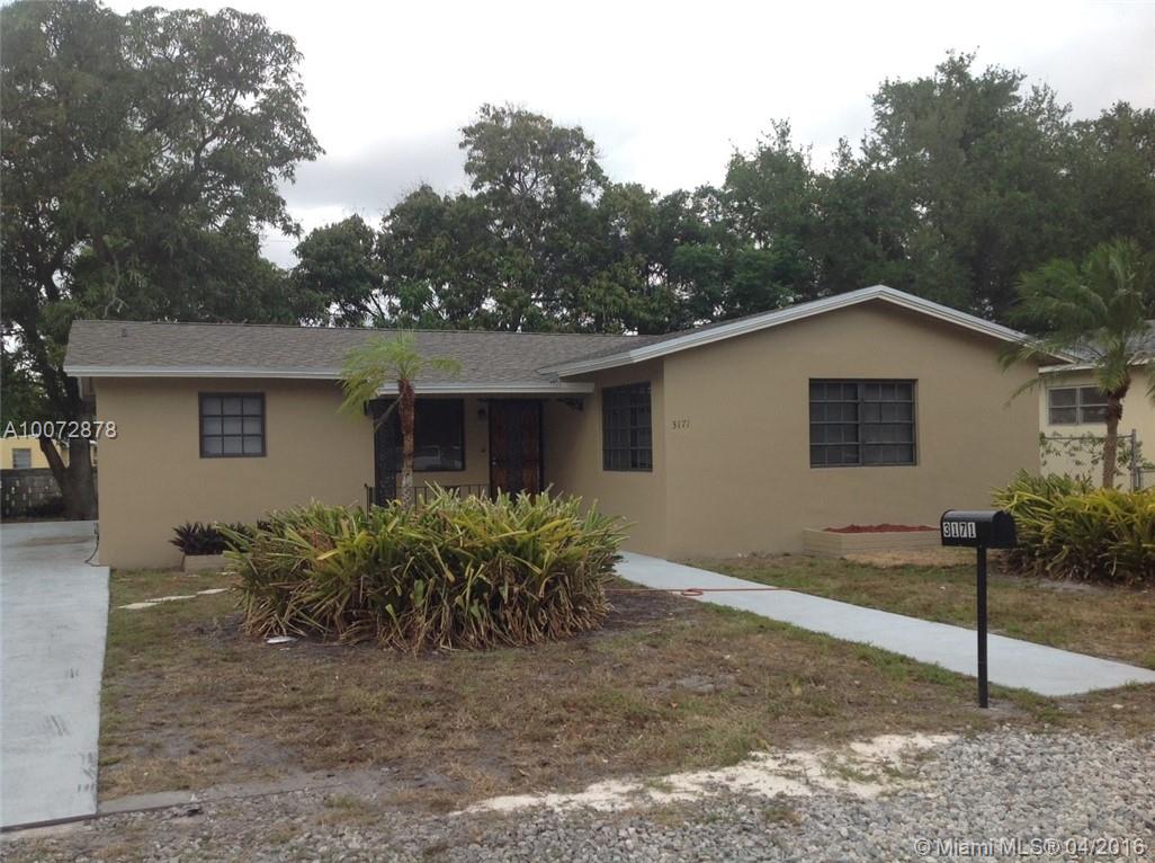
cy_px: 432
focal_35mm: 35
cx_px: 578
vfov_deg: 40.6
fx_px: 1166
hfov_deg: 52.7
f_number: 2.4
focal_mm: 4.28
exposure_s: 1/916
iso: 50
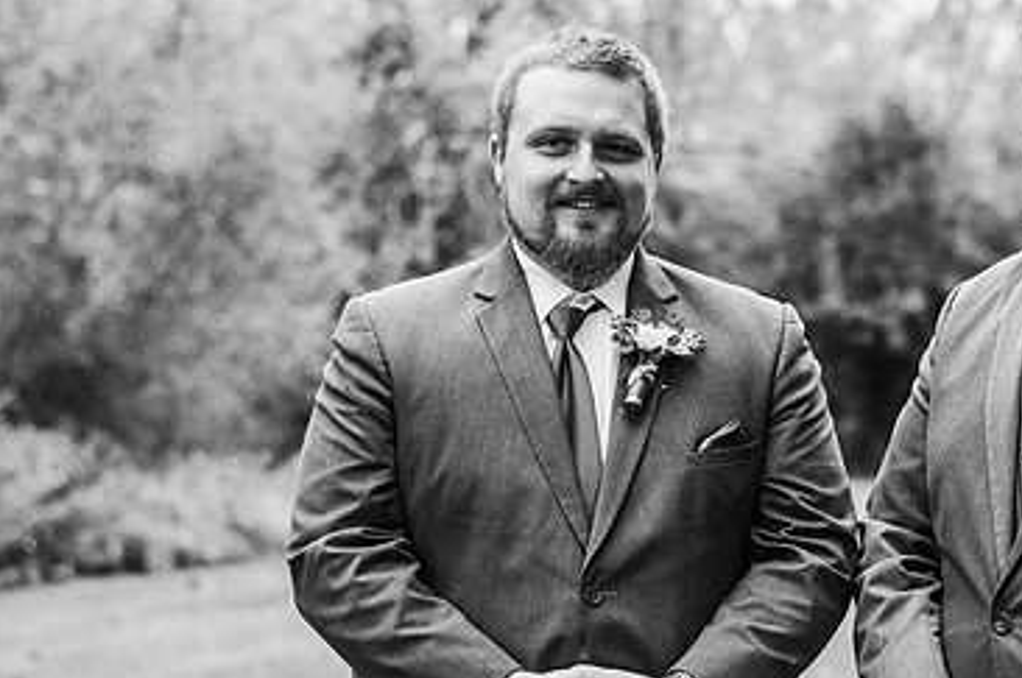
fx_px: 2608
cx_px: 757
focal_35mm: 92
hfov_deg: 22.0
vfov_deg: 14.8
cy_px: 379
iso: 500
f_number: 2.8
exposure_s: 1/1000
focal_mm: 58
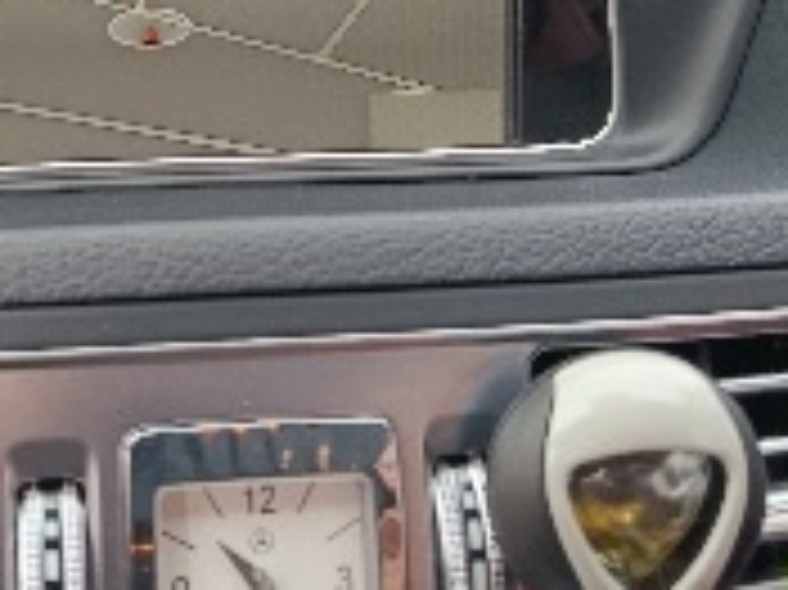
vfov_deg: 24.6
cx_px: 185
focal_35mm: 57
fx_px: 1297
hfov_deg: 33.1
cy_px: 23
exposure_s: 1/100
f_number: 1.7
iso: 158
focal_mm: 5.24
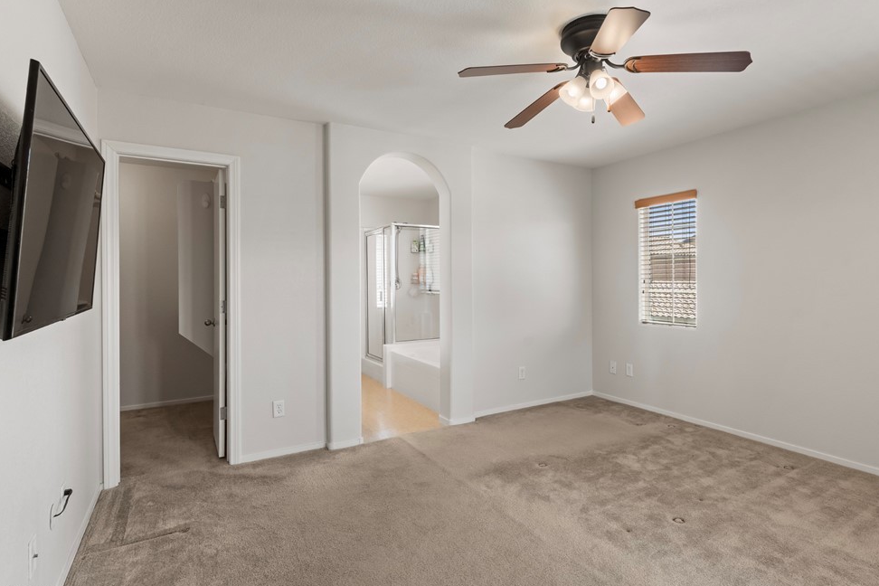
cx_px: 470
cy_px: 282
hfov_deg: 86.8
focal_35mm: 19
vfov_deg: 64.5
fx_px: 464
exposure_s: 1/25
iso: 400
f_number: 8
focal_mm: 17
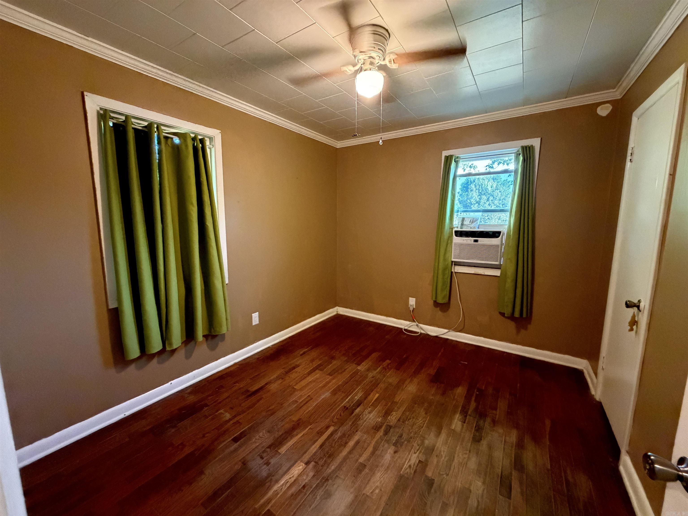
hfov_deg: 102.1
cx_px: 344
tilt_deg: -8.3
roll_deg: +0.1
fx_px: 278
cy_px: 258
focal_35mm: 14
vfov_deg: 85.7
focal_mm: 2.22
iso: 800
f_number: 2.2
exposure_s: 1/60
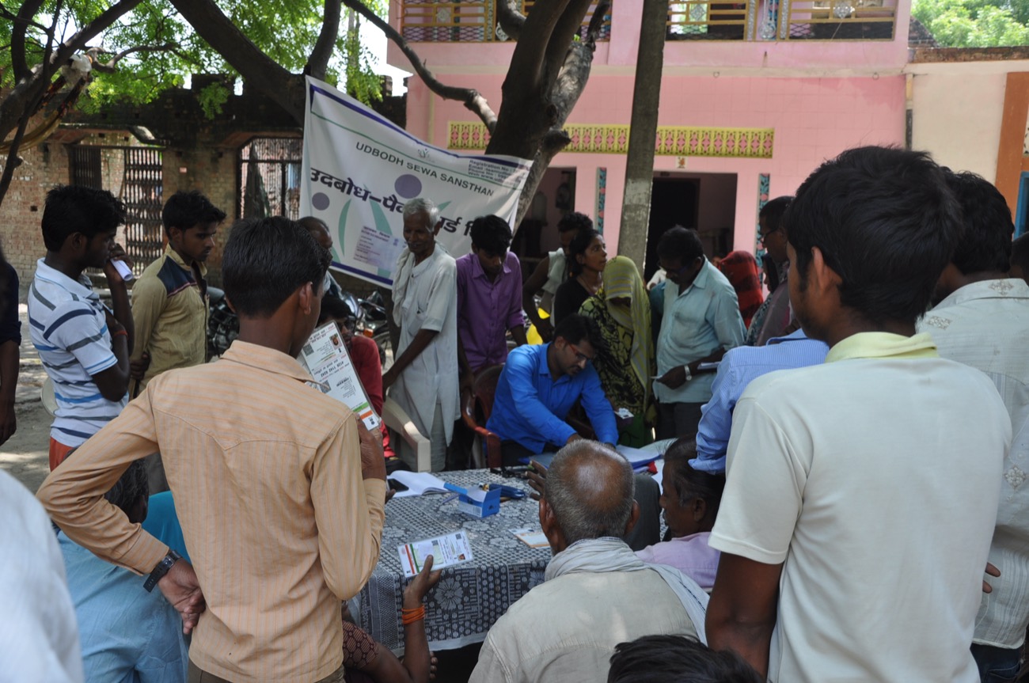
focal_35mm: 36
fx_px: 1028
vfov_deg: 36.8
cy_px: 342
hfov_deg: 53.2
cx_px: 514
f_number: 5.6
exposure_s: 1/200
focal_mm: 24
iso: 200
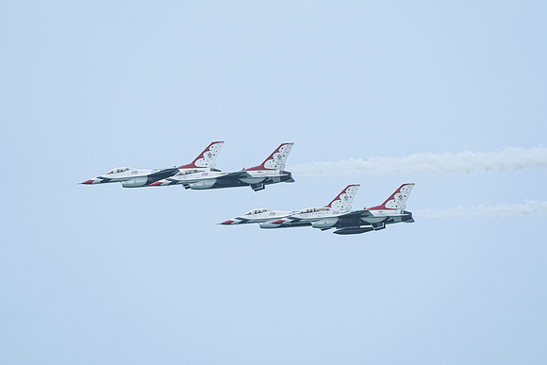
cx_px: 293
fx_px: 8415
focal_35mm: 554
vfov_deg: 2.5
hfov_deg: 3.7
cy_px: 170
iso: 640
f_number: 9
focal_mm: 400
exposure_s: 1/1250
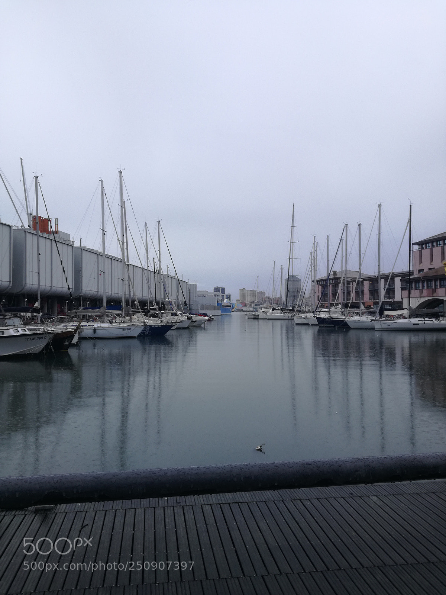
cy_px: 298
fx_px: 464
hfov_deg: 51.4
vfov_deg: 65.3
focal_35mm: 27
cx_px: 223
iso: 50
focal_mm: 3.79
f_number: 2
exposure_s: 1/580
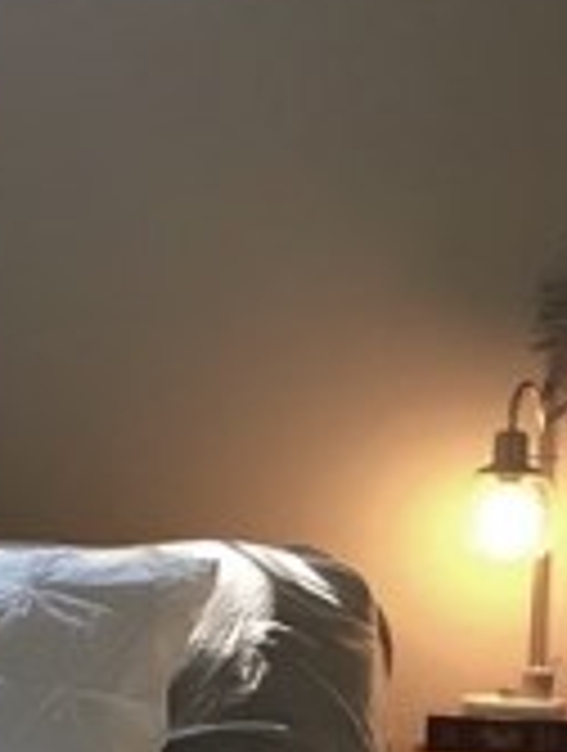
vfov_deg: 14.7
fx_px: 2894
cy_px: 653
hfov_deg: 10.2
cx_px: -644
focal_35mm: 133
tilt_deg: -4.0
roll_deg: +0.7
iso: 50
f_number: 2.2
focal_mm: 4.15
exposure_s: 1/30
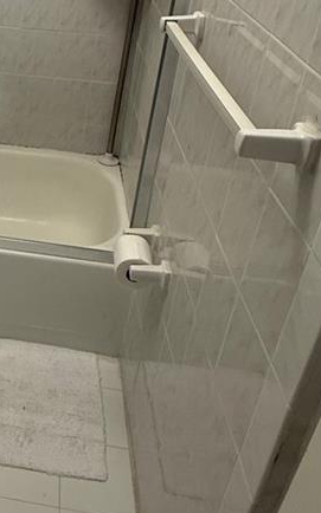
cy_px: 104
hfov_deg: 28.2
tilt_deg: -24.2
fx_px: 574
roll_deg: -2.7
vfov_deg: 45.8
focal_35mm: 41
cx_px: -39
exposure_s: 1/120
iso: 250
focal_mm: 2.22
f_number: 2.2
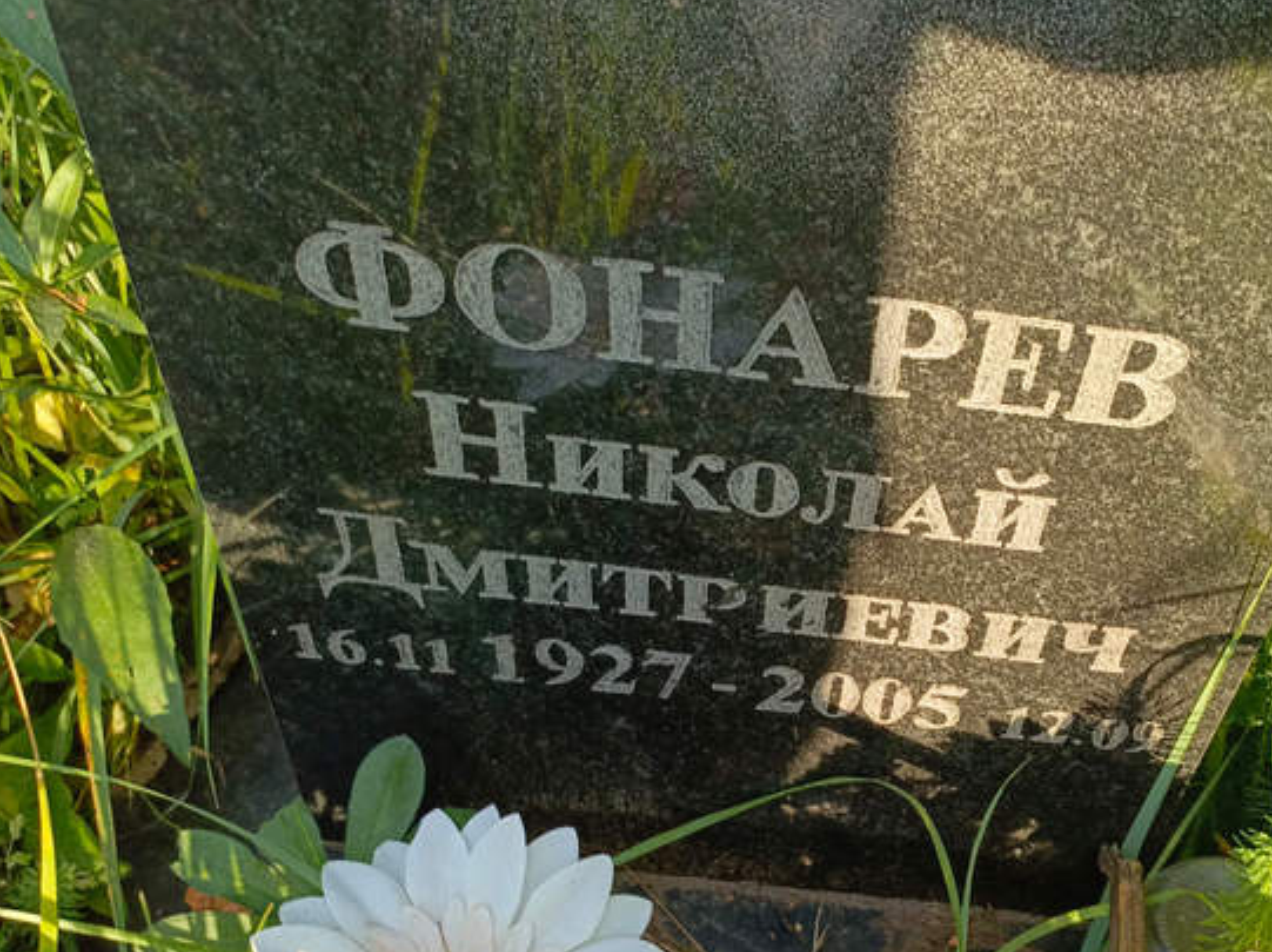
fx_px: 1359
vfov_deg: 37.9
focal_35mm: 37
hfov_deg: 49.0
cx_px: 884
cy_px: 686
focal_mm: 4.76
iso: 110
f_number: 1.69
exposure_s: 1/226
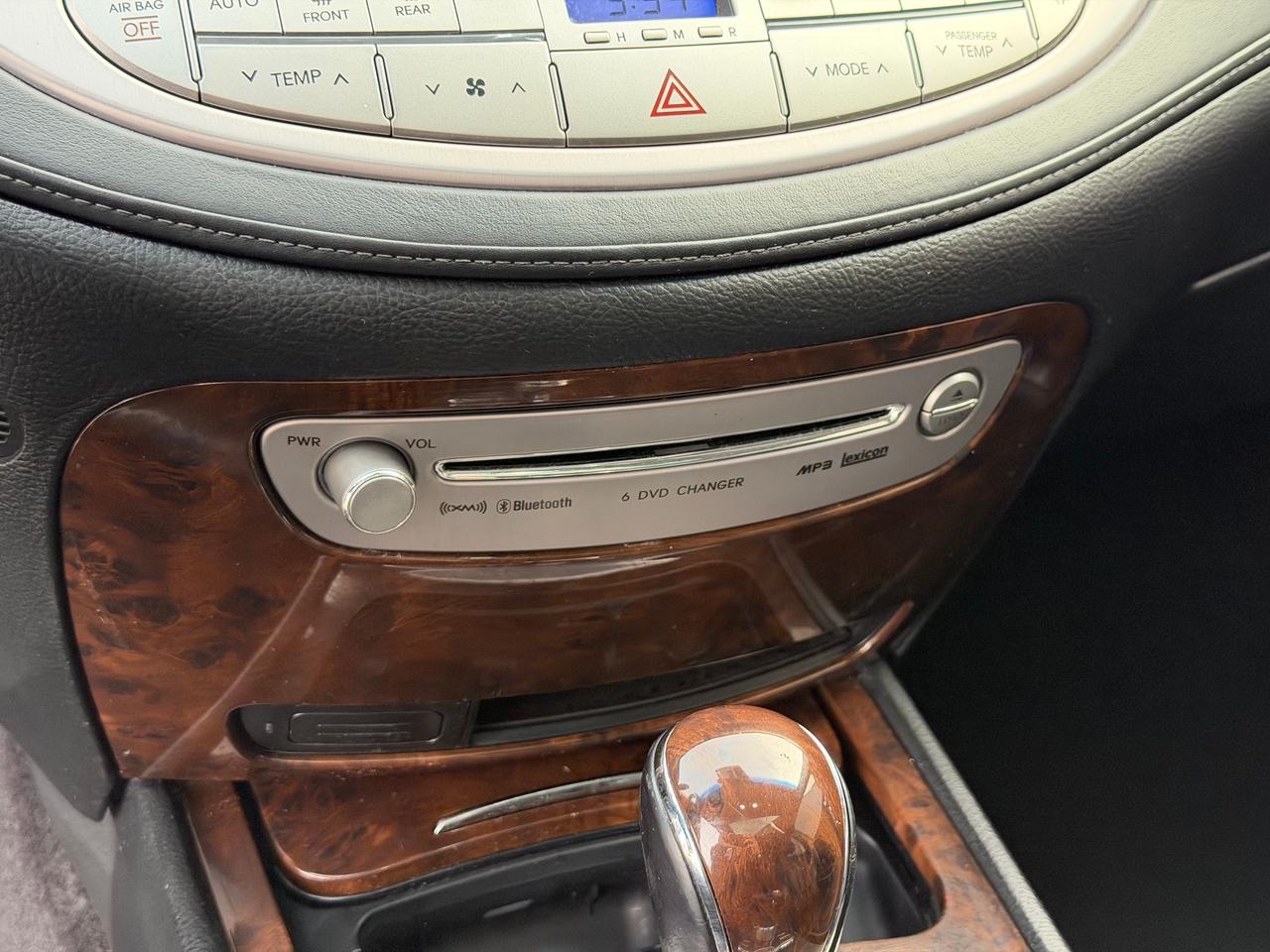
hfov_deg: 39.7
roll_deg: -4.4
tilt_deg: -31.6
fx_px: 1761
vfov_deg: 30.3
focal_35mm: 48
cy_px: 476
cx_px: 635
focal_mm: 6.76
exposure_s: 1/94
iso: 200
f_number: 1.78
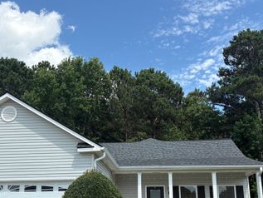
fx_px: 312
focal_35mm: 41
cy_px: 145
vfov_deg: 34.5
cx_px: 128
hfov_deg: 45.8
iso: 50
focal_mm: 5.96
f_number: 1.6
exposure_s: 1/2639
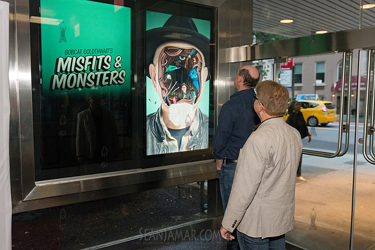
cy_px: 125
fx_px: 333
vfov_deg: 41.1
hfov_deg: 58.7
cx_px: 188
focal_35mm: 32
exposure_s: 1/640
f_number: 4
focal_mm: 32
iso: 3200
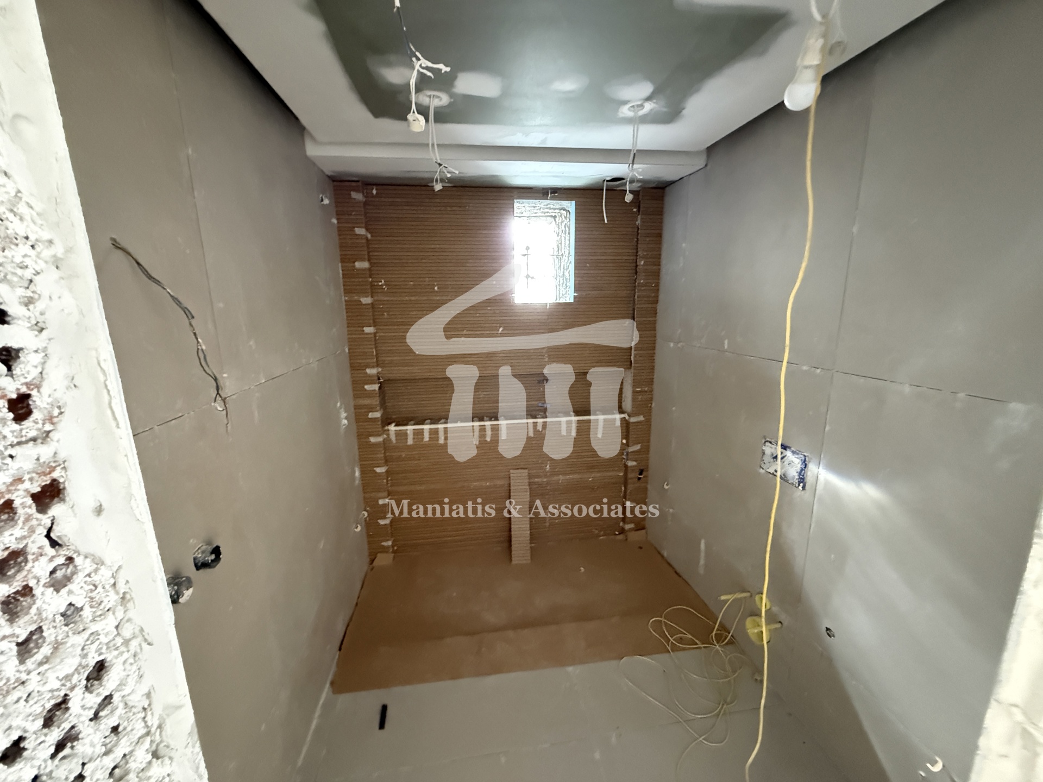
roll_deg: +1.4
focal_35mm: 14
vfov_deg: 85.7
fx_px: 422
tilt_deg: -10.8
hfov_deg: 102.1
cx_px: 522
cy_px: 391
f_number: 2.2
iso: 1250
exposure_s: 1/42
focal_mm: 2.22
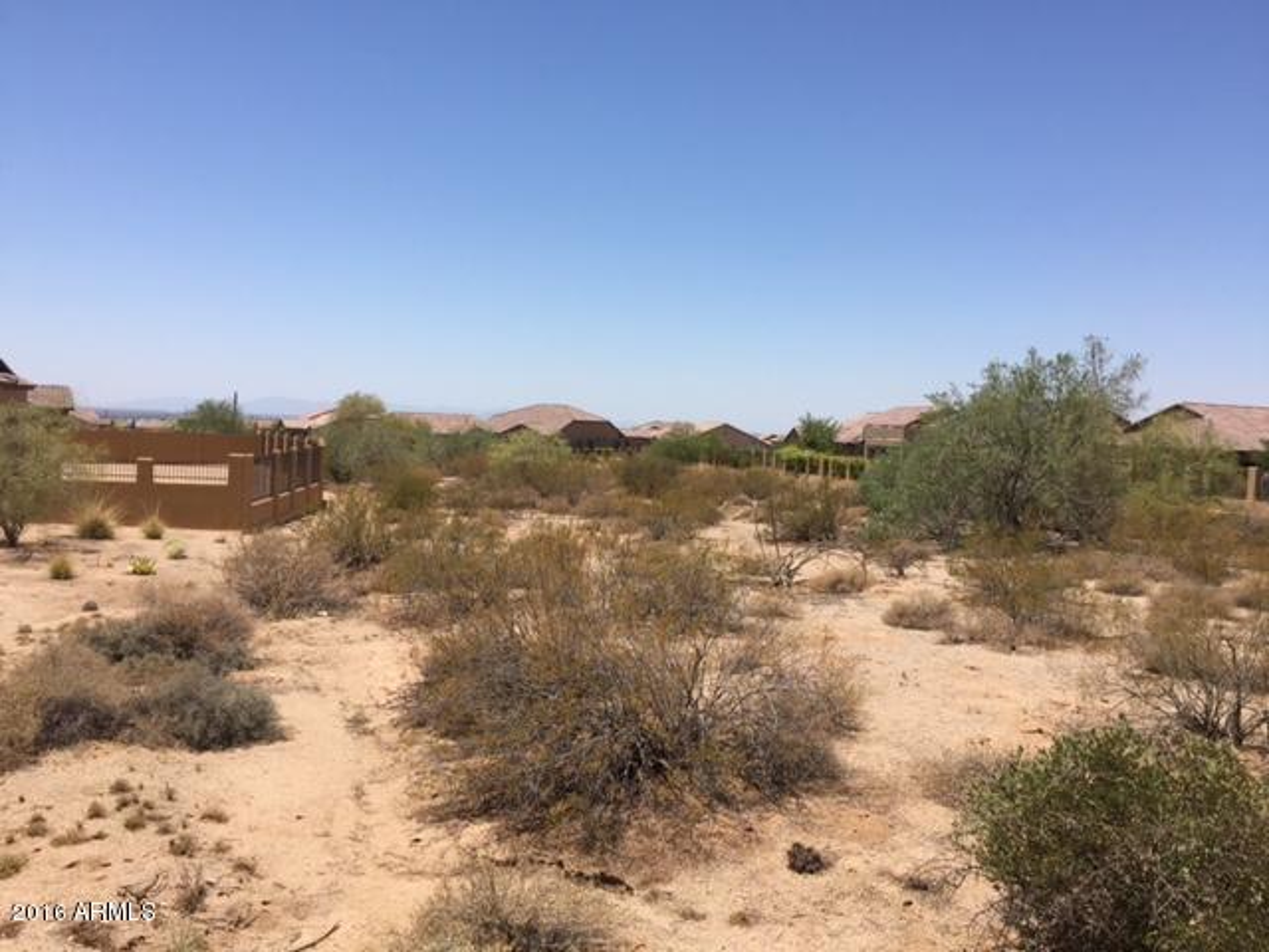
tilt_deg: -2.7
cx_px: 634
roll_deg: -3.3
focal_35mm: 29
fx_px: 1063
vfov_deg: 48.2
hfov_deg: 61.7
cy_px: 476
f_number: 2.2
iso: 32
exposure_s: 1/2475
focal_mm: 4.15
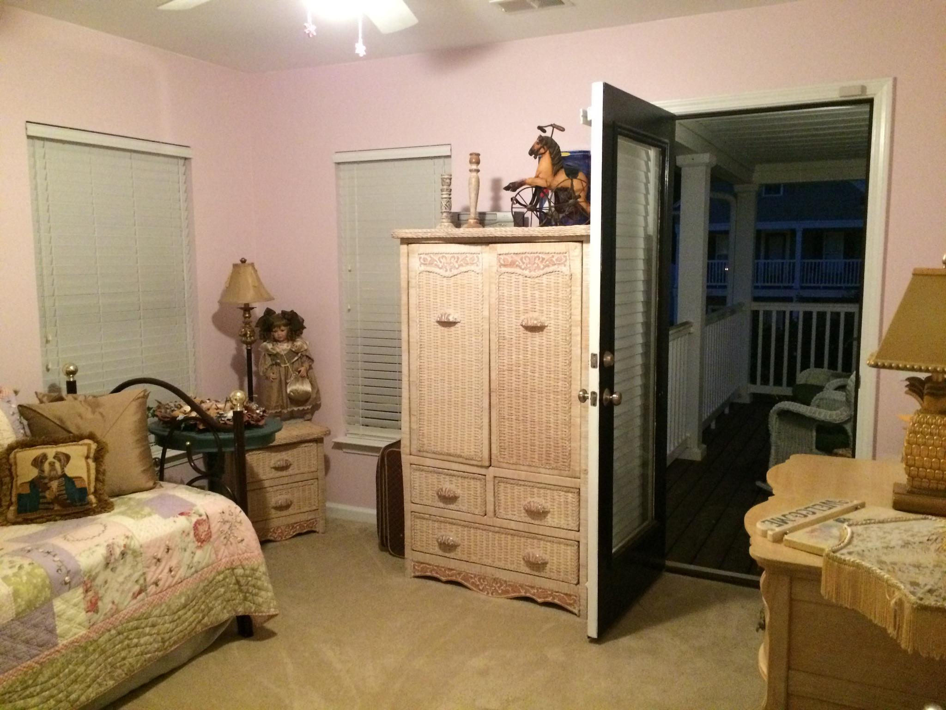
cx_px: 473
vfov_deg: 48.2
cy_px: 355
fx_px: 793
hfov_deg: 61.7
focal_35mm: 29
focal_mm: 4.15
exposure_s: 1/15
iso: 400
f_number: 2.2
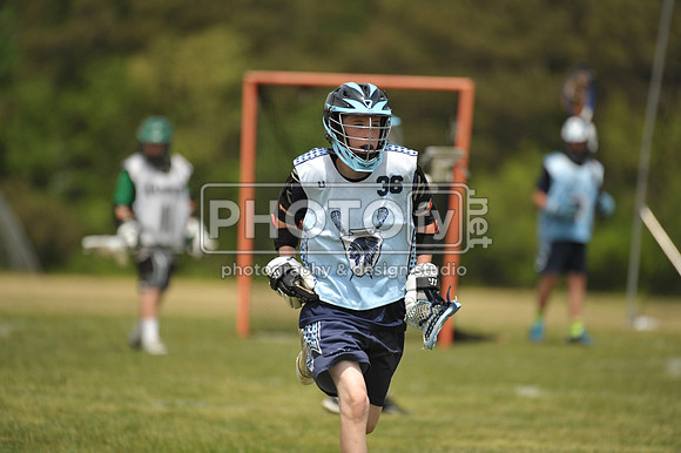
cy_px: 226
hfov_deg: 5.2
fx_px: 7562
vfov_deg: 3.4
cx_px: 340
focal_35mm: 400
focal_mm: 400
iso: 800
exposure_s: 1/4000
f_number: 4
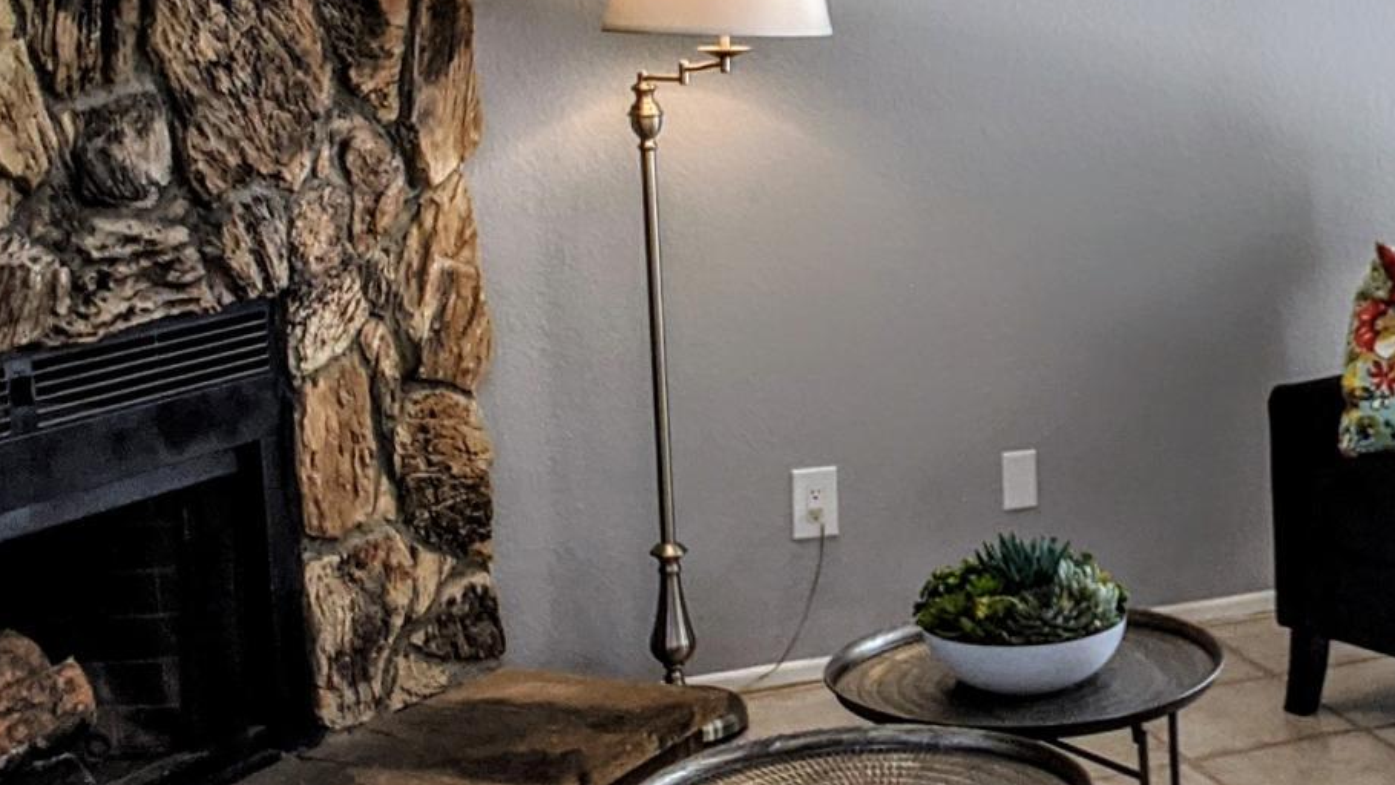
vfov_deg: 12.4
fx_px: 3588
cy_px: 204
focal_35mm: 97
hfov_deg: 21.7
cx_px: 1157
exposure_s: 1/38.8
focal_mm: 4.38
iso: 83
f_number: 1.73
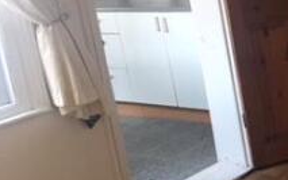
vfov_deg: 15.5
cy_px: 56
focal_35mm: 84
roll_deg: +7.0
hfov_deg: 21.8
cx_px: 390
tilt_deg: -13.1
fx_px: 659
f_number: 2.2
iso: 40
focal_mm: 4.15
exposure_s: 1/17
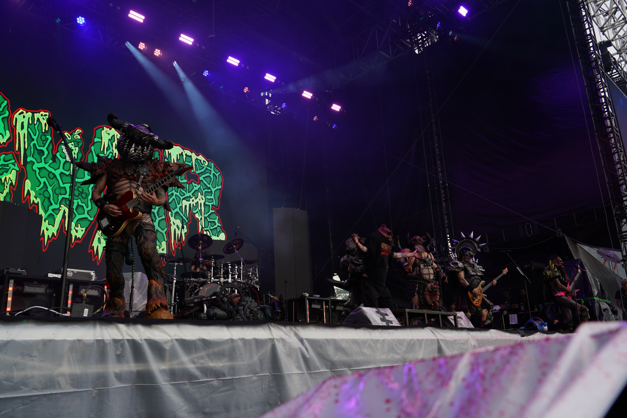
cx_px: 314
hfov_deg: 61.9
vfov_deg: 43.6
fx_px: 522
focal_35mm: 30
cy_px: 209
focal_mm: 30
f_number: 5.6
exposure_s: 1/60
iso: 100
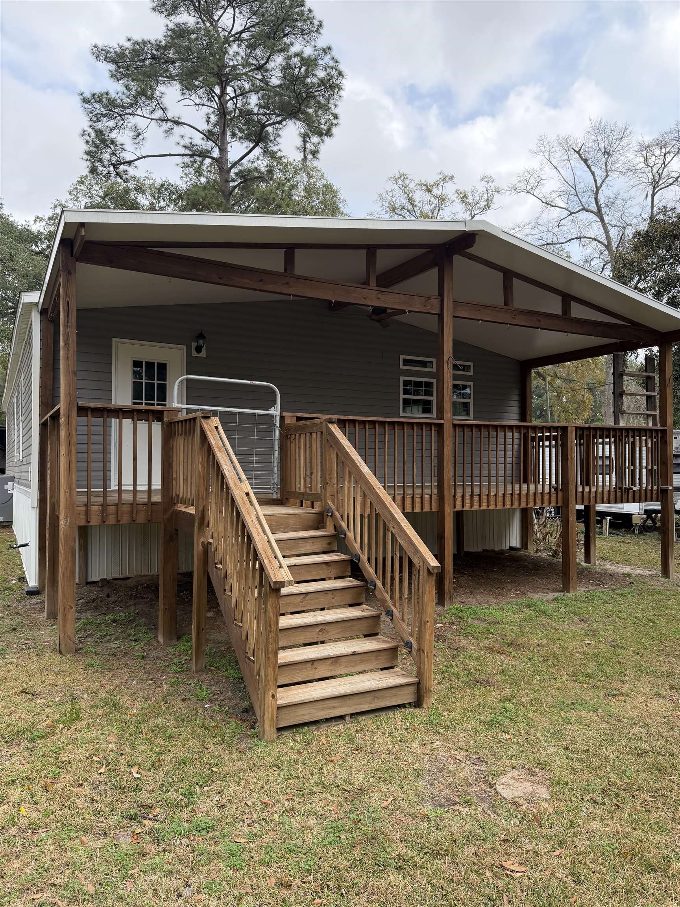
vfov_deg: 71.6
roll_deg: -1.0
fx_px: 629
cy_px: 454
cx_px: 340
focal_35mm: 24
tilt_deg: +1.8
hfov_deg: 56.8
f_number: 1.78
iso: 100
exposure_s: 1/1812
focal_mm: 6.76
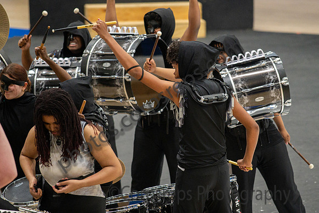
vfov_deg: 5.5
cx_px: 167
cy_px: 94
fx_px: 2218
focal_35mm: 250
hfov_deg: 8.2
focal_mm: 200
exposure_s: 1/500
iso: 6400
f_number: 4
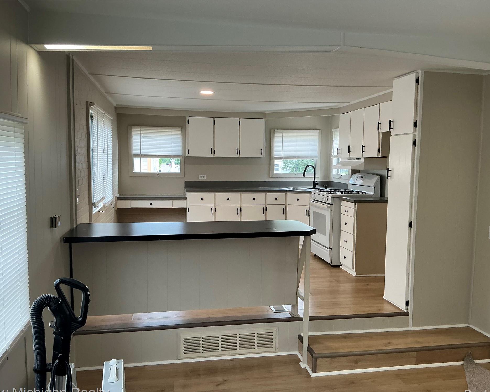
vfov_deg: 48.5
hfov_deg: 58.8
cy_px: 201
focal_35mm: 30
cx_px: 247
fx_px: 435
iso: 80
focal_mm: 3
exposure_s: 1/60
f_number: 1.8
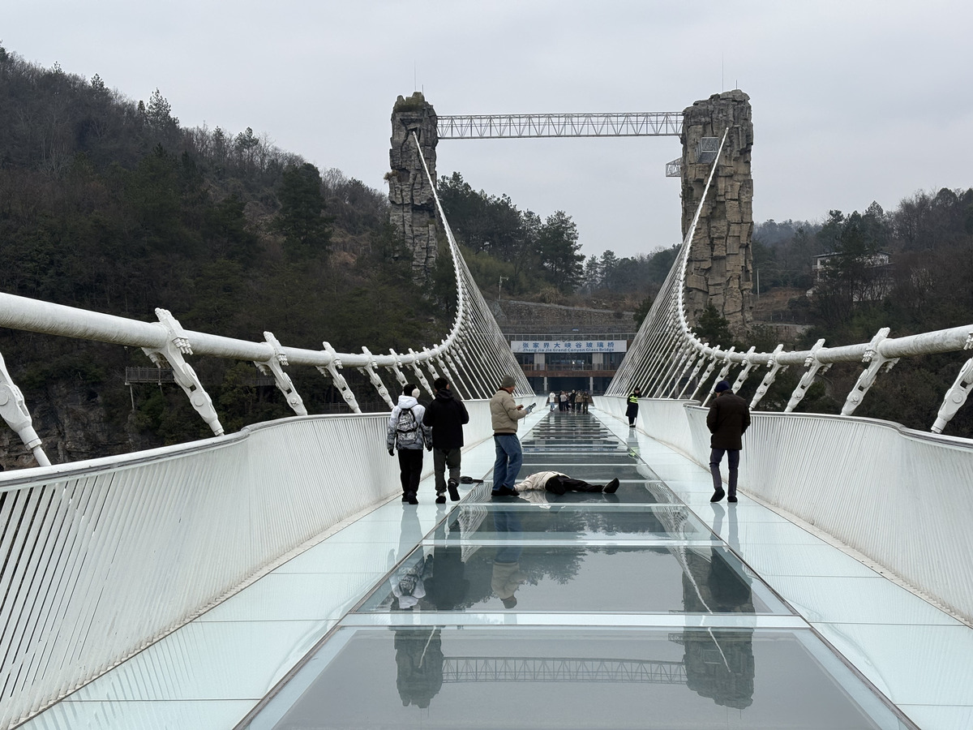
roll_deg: +0.3
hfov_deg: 36.8
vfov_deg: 28.0
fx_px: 1462
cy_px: 365
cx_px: 486
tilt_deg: +0.4
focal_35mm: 52
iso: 32
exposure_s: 1/2075
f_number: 1.6
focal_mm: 5.96
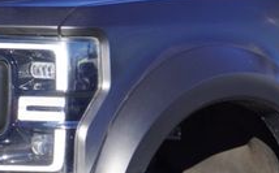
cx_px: 254
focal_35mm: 271
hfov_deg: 7.7
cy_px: 181
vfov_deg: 4.8
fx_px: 2061
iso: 100
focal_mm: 37
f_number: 8
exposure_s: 1/100
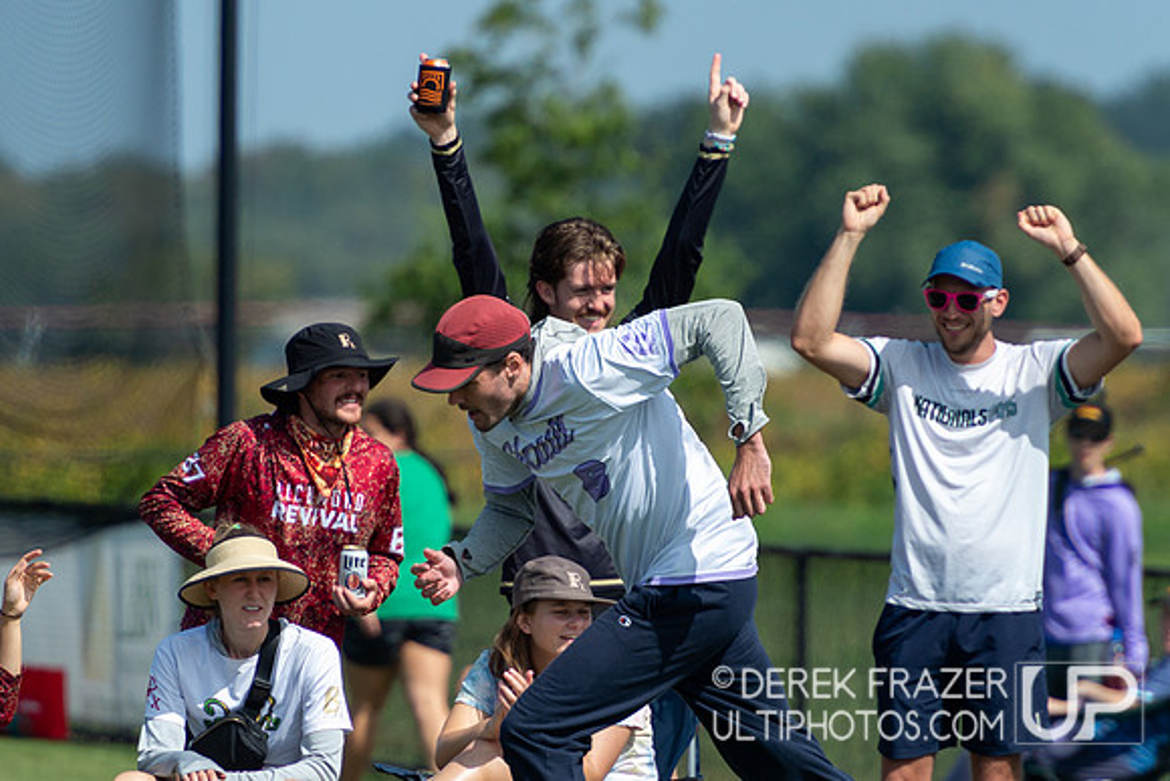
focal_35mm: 597
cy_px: 364
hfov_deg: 3.5
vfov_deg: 2.3
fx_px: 19411
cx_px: 526
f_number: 5.6
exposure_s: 1/2500
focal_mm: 400
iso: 360
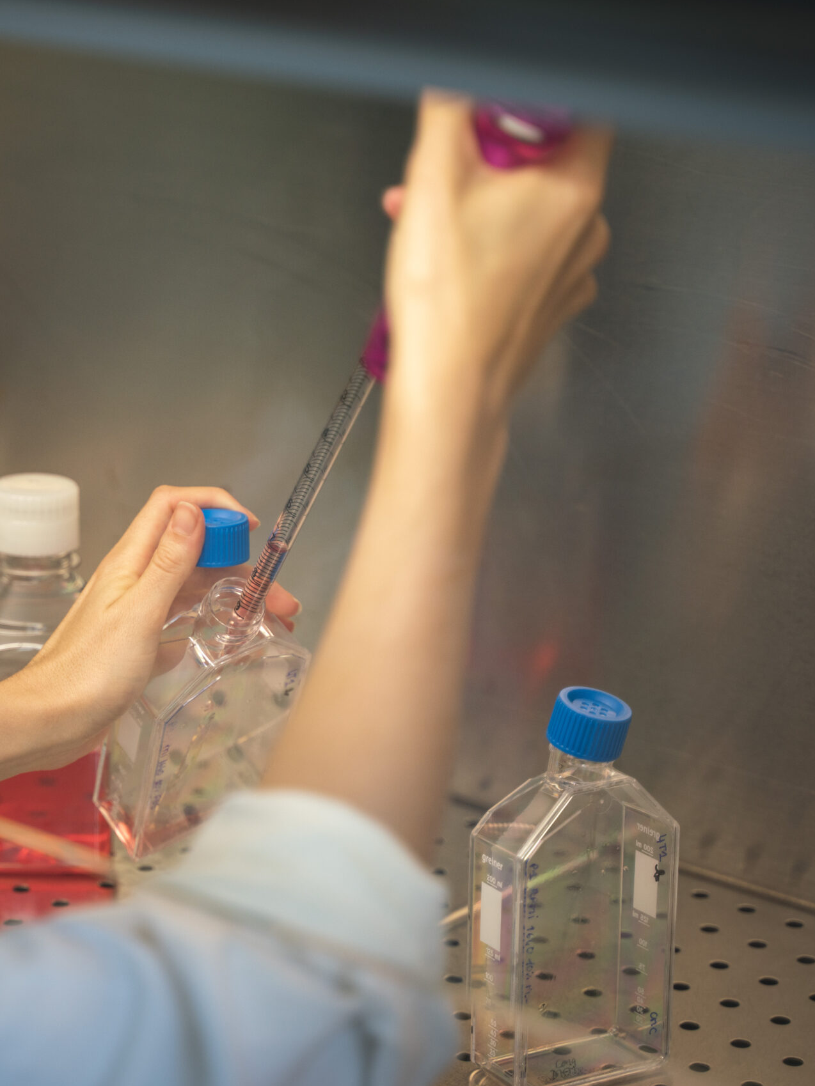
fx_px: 3140
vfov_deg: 19.6
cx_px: 118
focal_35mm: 100
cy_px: 544
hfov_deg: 14.7
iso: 500
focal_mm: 69
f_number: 2.8
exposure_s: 1/250
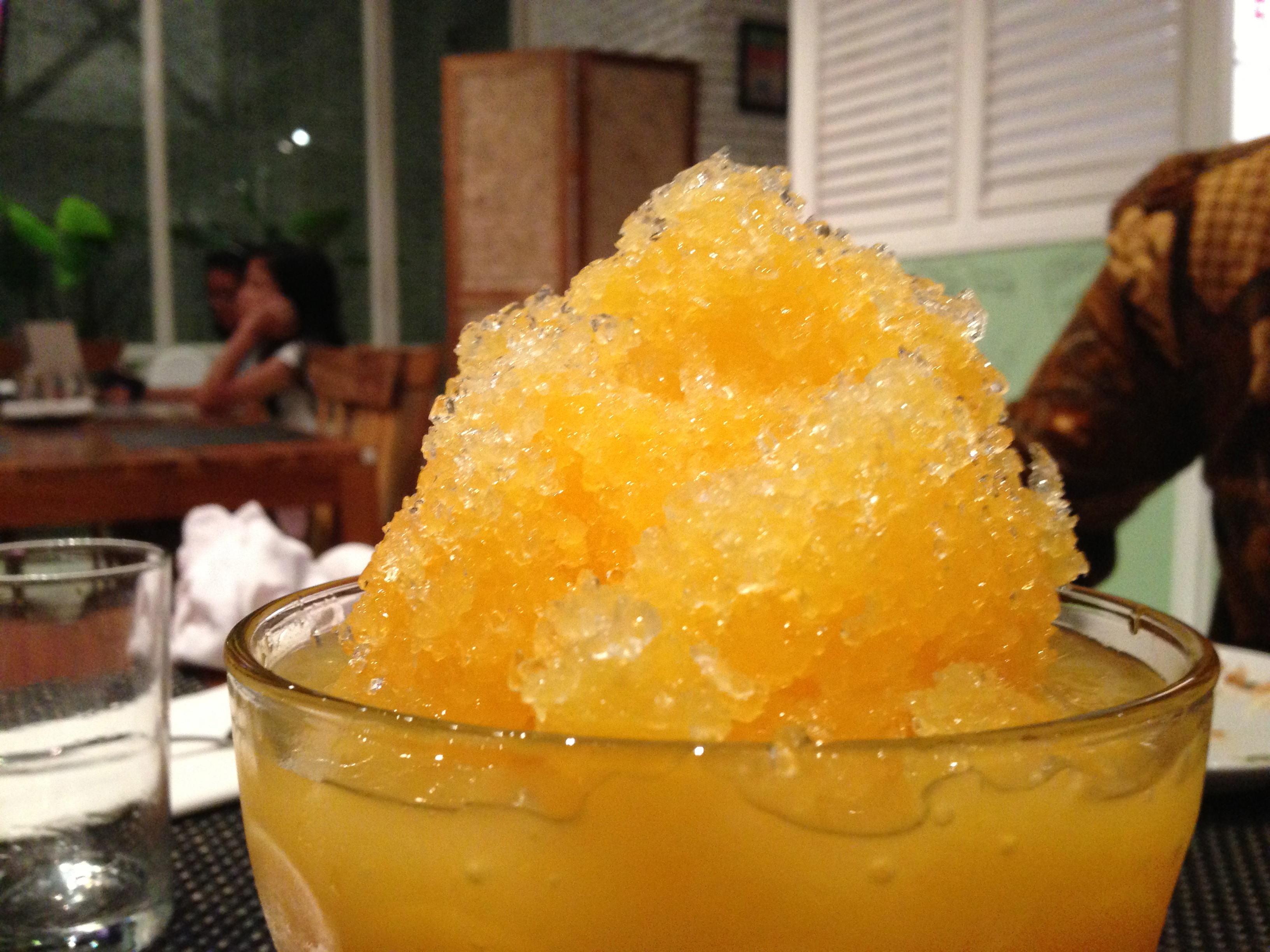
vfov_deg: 42.9
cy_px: 476
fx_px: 1211
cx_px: 635
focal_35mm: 33
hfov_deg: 55.4
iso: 400
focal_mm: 4.13
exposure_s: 1/20
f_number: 2.4
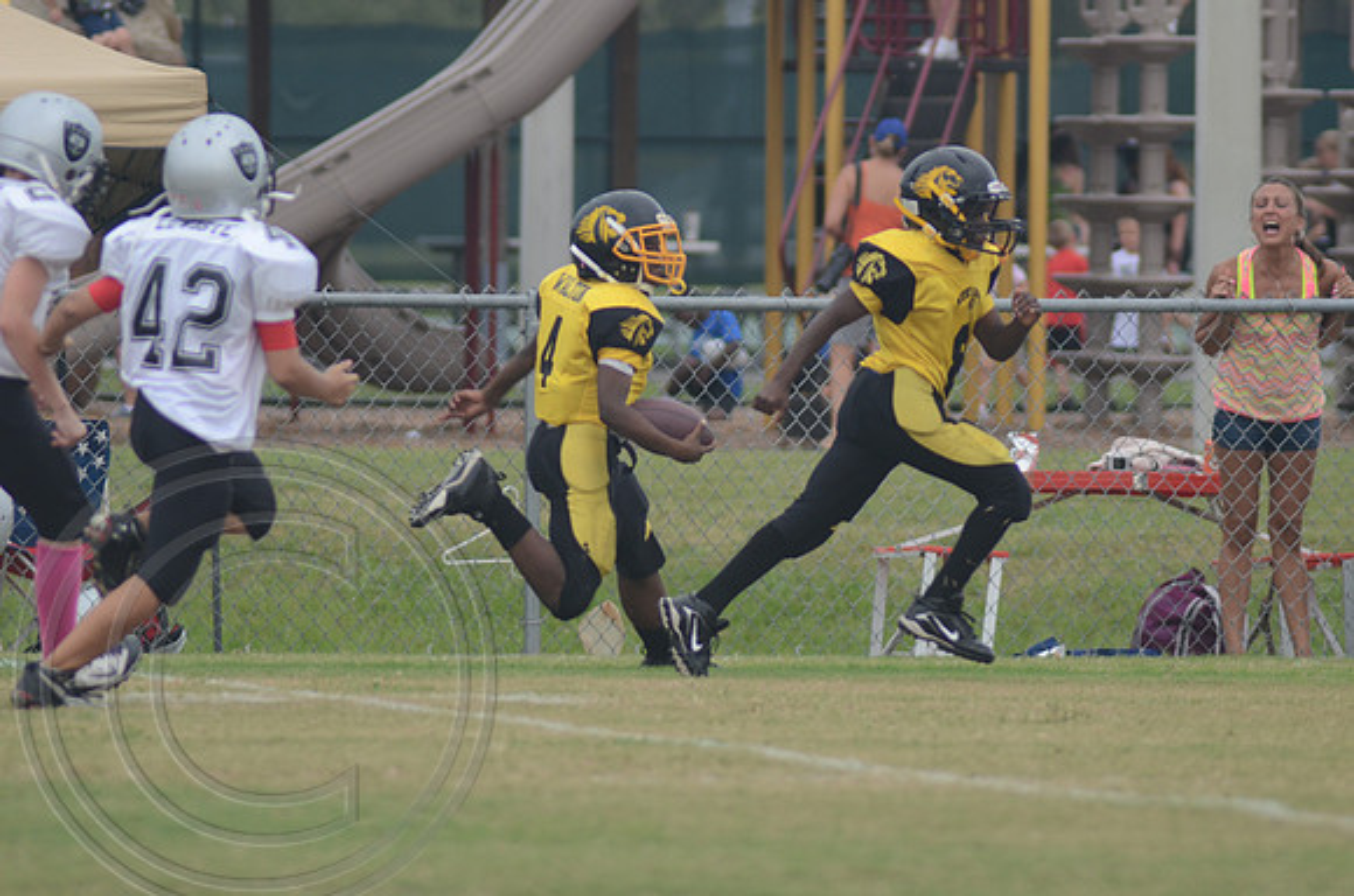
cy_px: 448
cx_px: 677
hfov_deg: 4.2
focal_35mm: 495
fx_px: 18577
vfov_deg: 2.8
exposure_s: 1/800
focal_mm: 330
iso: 400
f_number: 5.6
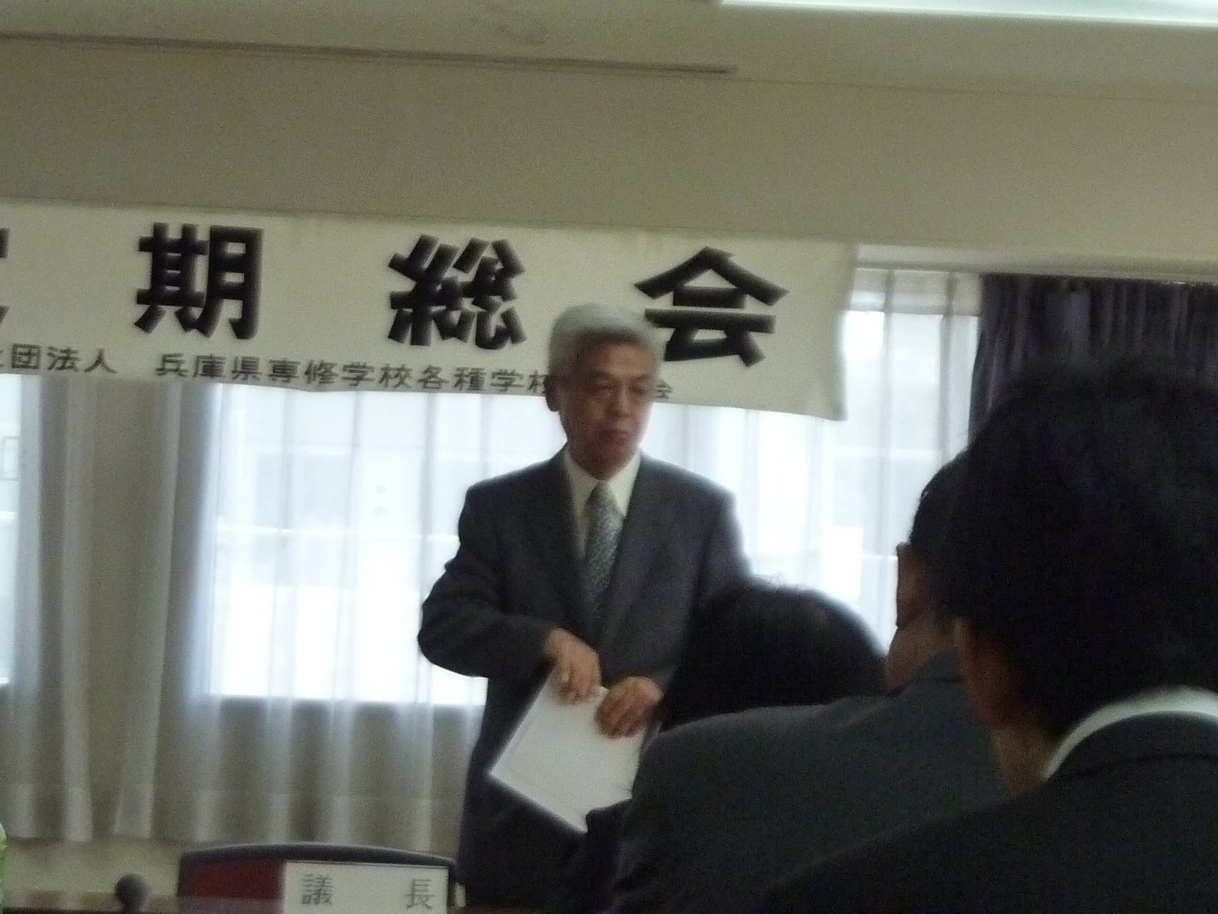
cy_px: 457
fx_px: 4258
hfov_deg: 16.3
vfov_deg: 12.2
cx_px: 609
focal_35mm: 121
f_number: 4.1
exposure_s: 1/160
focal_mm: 11
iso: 500
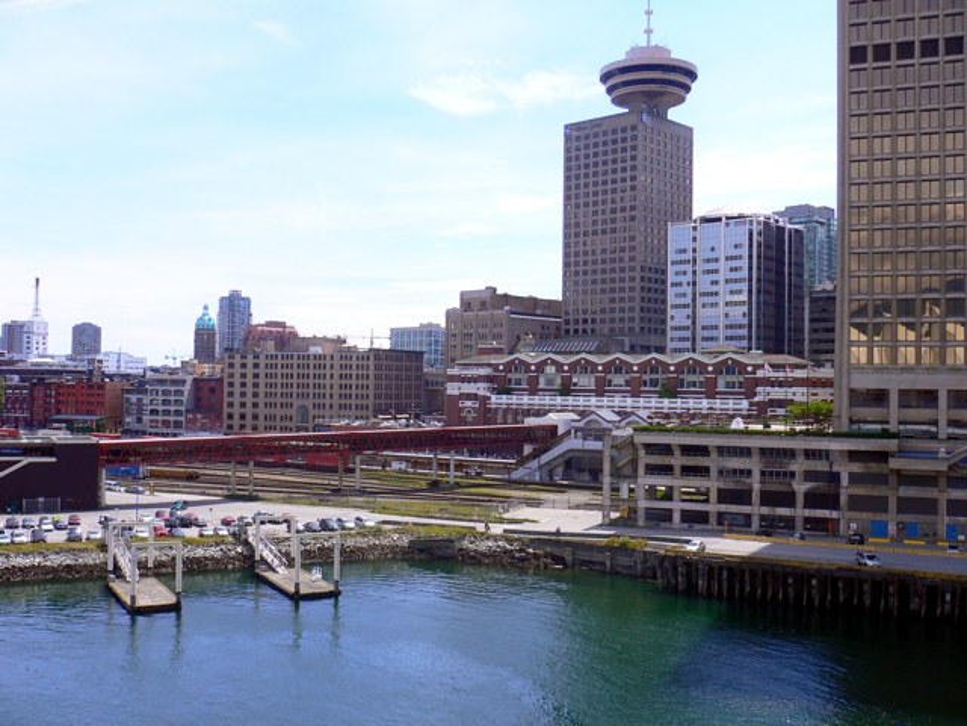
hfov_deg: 52.6
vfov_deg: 40.7
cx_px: 484
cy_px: 363
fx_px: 978
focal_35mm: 35
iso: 80
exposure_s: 1/320
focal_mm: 5.8
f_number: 5.6
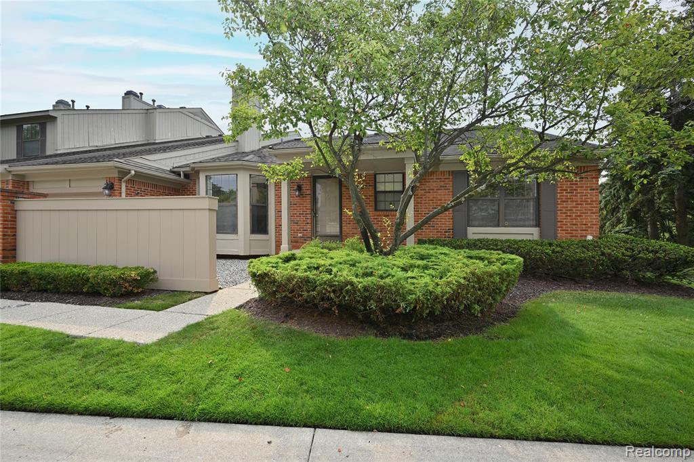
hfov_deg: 104.3
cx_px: 347
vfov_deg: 81.2
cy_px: 231
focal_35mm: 14
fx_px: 270
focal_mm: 14
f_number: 7.1
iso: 100
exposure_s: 1/160
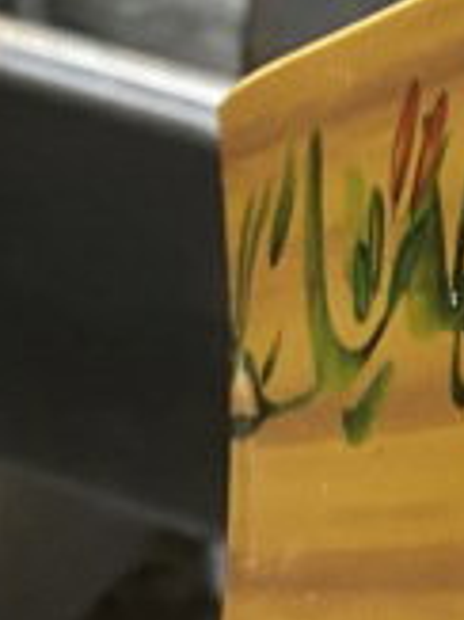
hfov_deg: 10.1
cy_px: 112
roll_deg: -6.5
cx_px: 1061
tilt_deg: -27.3
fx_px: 2326
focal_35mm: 130
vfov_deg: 15.1
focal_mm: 4.25
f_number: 1.8
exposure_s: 1/60
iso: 250
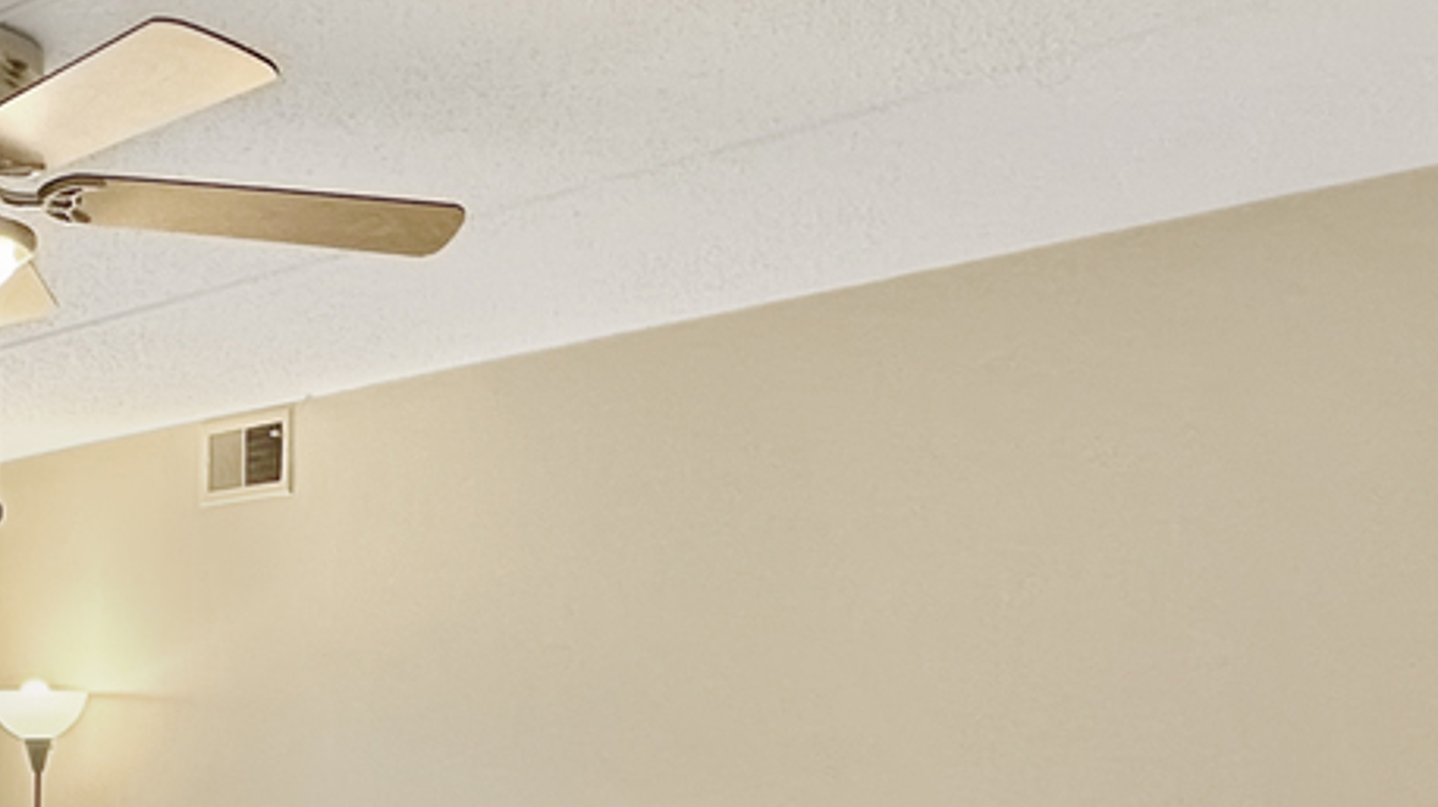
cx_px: 154
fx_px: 1829
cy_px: 1297
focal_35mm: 48
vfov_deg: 20.3
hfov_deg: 39.9
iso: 100
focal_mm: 2.22
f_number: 2.2
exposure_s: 1/120
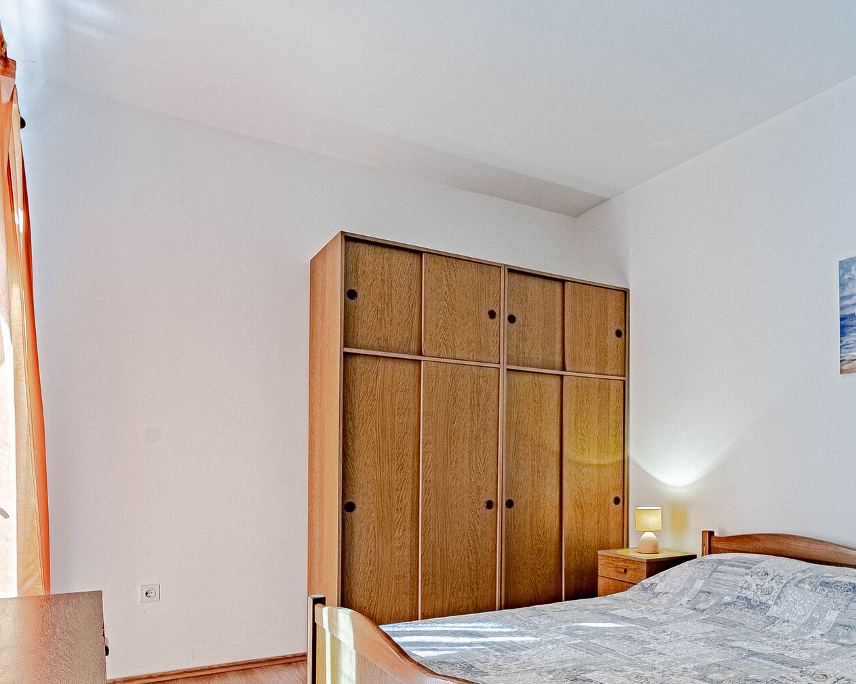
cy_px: 469
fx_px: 633
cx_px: 528
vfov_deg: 55.3
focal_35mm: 25
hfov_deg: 67.2
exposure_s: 1/320
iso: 400
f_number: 8
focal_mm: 12
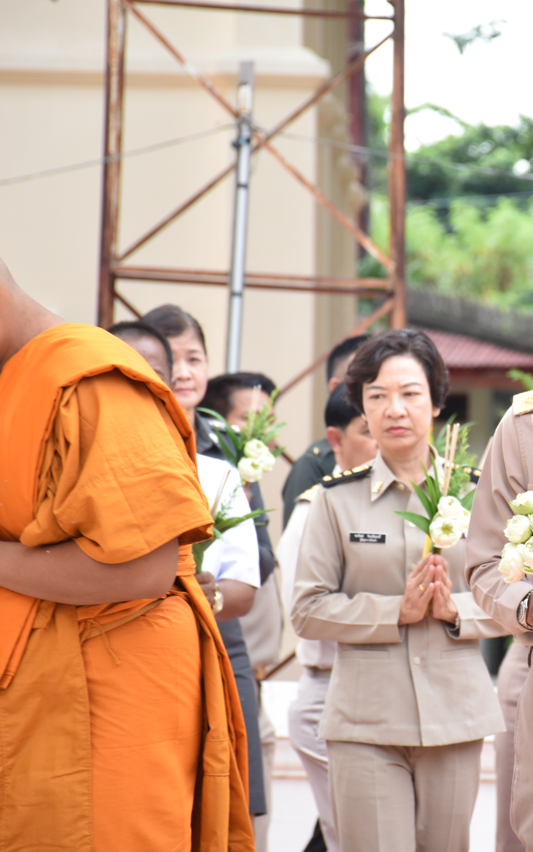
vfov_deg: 7.9
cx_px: 539
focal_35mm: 267
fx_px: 6205
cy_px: 425
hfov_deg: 4.9
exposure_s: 1/500
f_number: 5.6
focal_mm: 116
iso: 320
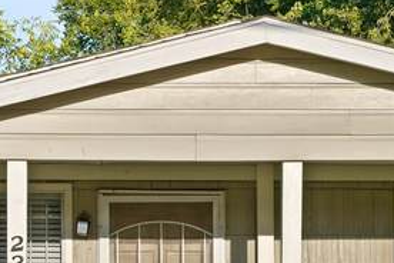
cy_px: 307
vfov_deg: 9.4
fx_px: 1576
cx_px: 103
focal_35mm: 144
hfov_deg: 14.2
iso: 100
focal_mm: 31
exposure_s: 1/80
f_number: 8
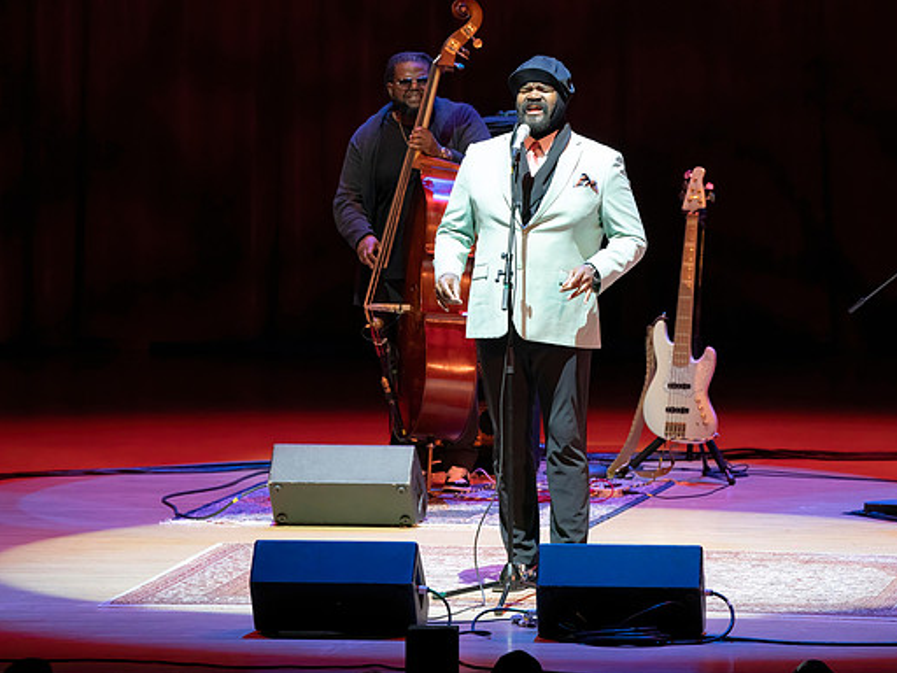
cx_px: 506
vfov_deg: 4.5
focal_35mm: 330
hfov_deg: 6.0
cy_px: 337
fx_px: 8551
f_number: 7.1
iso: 6400
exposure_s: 1/250
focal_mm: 303
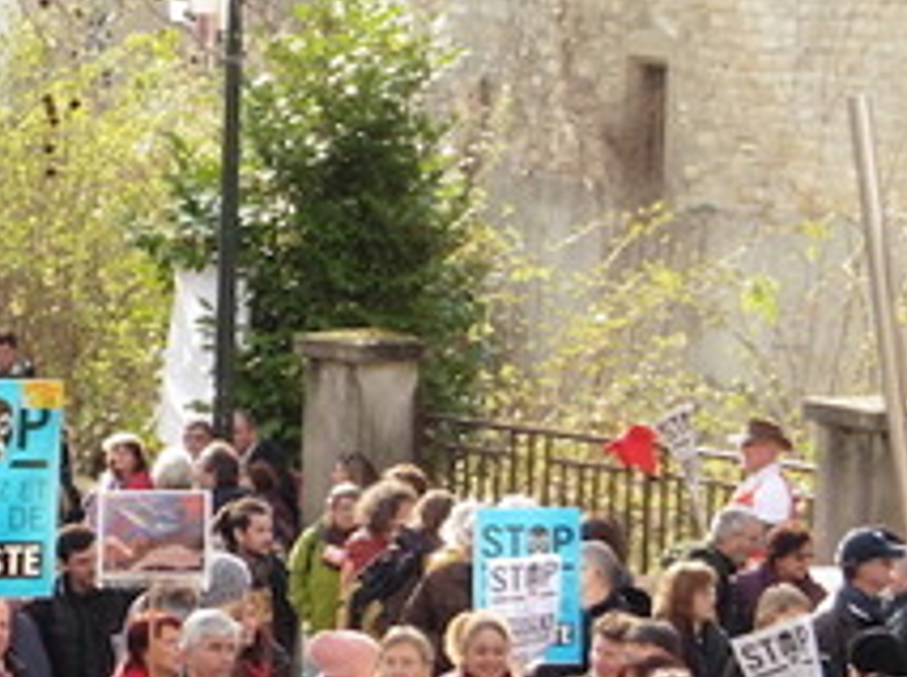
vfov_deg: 5.8
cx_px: -417
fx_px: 6696
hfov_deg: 7.6
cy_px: 132
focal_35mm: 256
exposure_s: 1/100
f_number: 5.2
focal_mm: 15.1
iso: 160
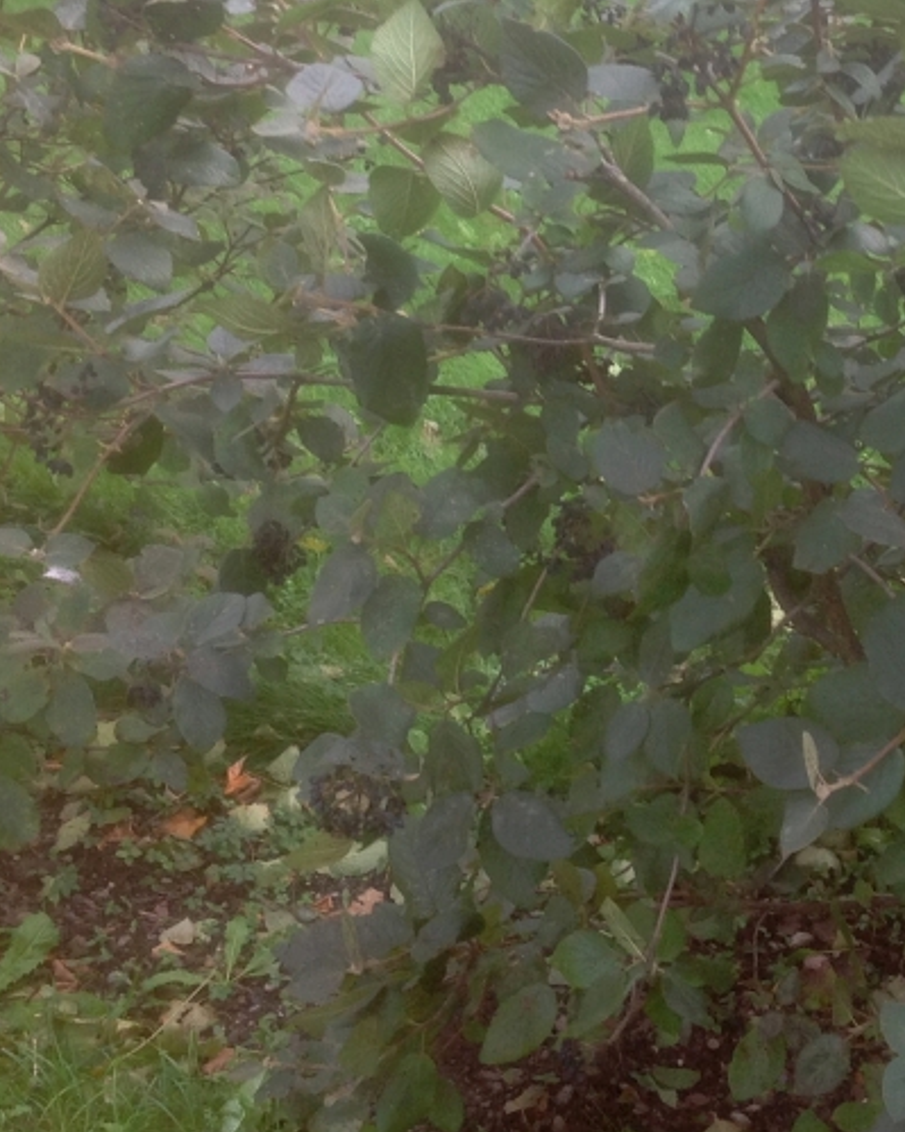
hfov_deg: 21.7
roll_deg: +0.5
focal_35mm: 70
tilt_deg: -14.5
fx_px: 2344
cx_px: 651
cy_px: 346
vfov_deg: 26.9
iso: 50
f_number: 2.4
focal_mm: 4.28
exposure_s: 1/123
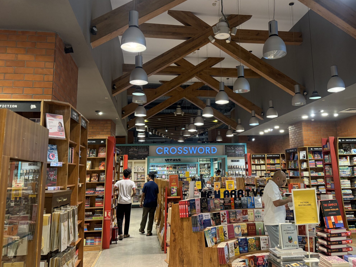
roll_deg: +1.4
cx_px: 201
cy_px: 116
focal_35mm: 31
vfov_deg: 45.3
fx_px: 319
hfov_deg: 58.2
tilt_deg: +10.8
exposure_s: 1/74
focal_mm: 6.76
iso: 250
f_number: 1.78
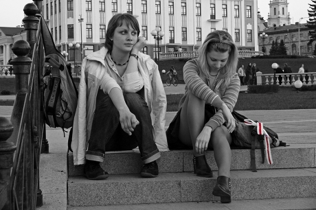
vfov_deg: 18.1
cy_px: 92
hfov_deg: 27.0
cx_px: 158
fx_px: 658
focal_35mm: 75
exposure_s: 1/30
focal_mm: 15.1
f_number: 3.2
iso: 100
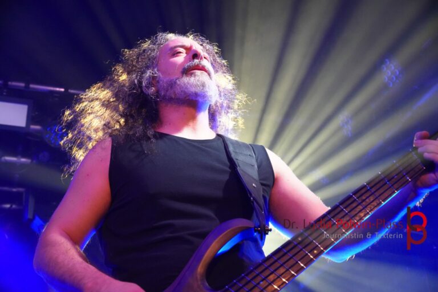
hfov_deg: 38.9
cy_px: 146
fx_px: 620
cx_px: 219
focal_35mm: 51
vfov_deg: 26.5
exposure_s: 1/160
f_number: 4
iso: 5000
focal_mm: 34
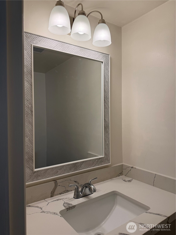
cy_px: 118
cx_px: 88
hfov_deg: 56.8
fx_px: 163
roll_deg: +2.1
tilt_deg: +3.3
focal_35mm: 24
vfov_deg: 71.6
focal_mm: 6.76
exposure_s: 1/293
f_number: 1.78
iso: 100
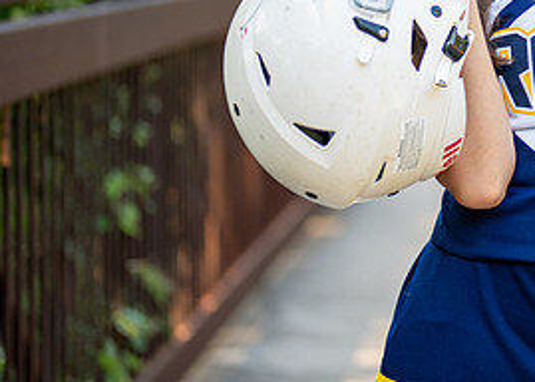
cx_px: 593
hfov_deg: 13.5
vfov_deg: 9.8
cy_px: 51
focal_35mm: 146
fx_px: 2218
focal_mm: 50
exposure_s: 1/640
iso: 100
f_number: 1.2
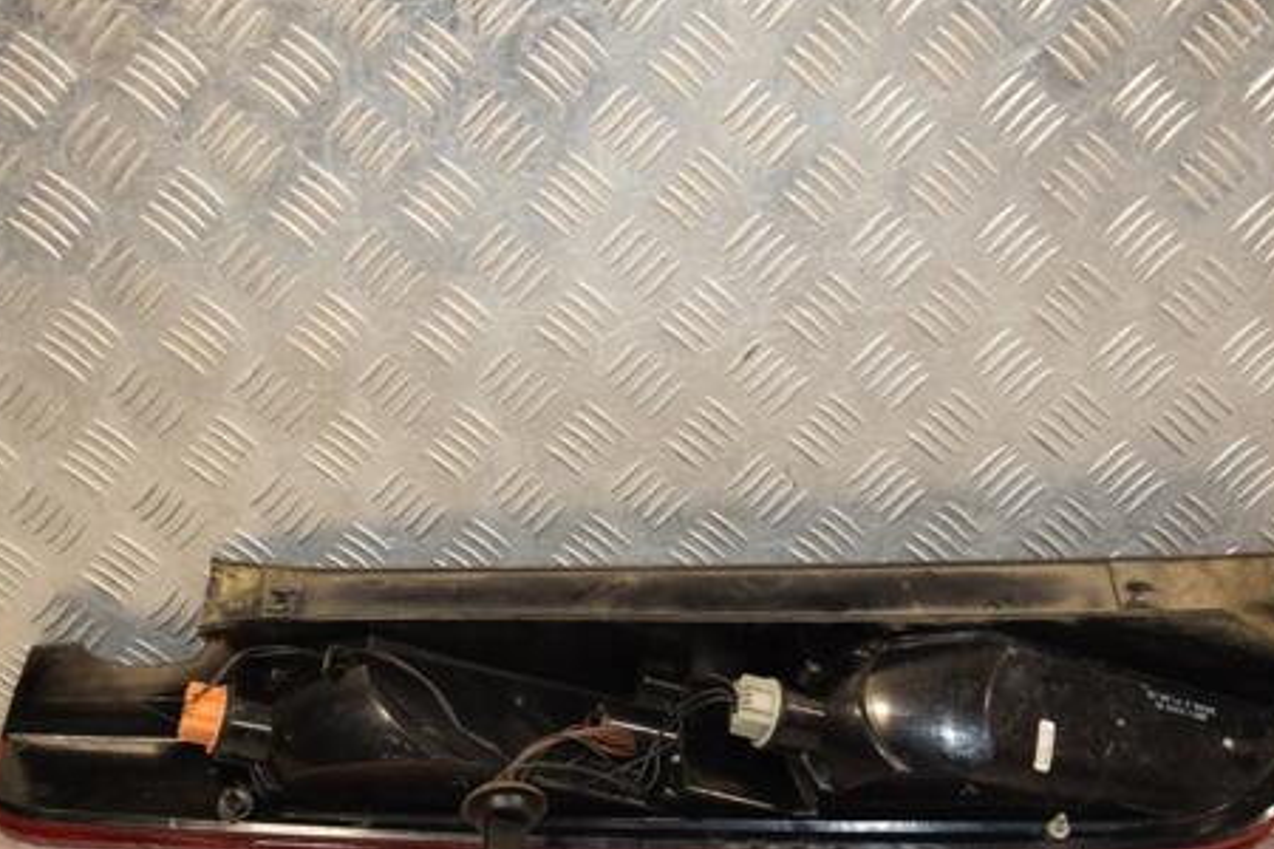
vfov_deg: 24.1
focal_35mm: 56
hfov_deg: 35.6
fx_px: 1982
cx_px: 668
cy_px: 555
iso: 800
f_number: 5
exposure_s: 1/160
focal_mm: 28
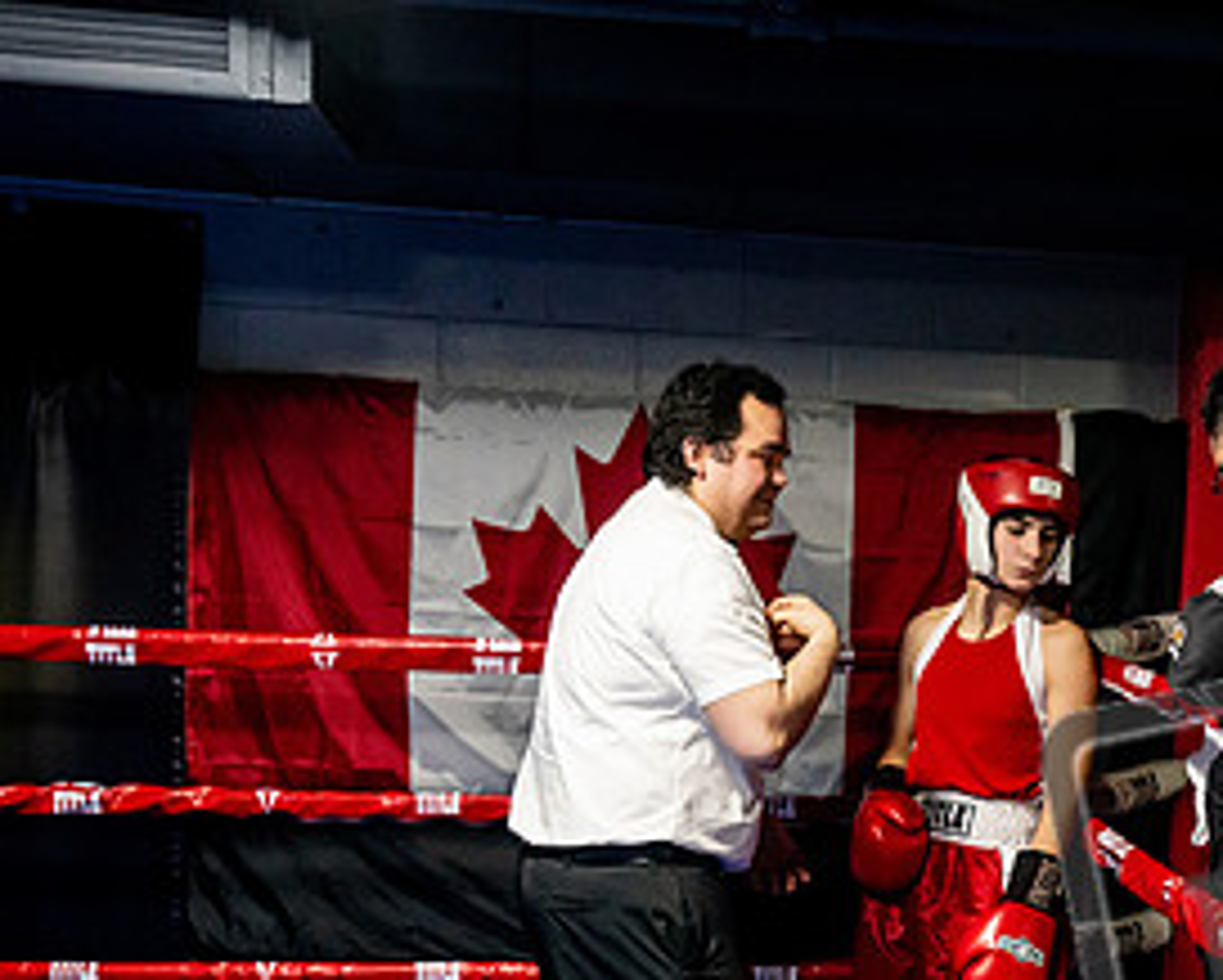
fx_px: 2536
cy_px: 789
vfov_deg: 21.6
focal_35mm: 70
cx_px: 1052
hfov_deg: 26.4
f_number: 2.8
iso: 5000
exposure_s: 1/800
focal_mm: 35
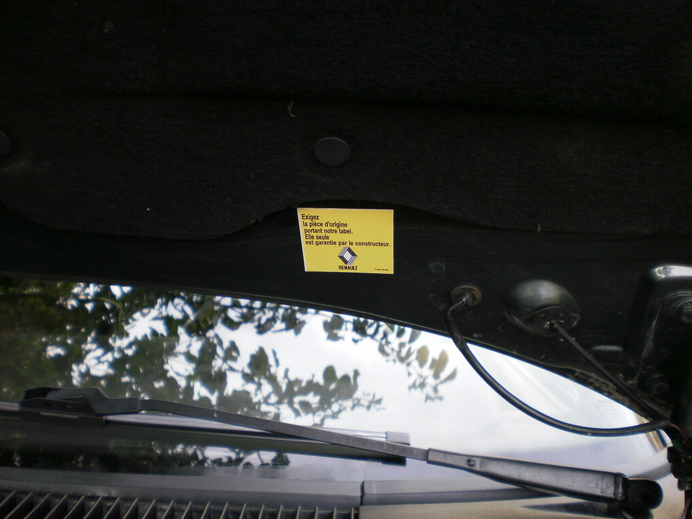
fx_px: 720
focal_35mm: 36
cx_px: 346
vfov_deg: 39.7
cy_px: 260
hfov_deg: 51.4
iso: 100
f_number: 3.1
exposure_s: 1/125
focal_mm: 6.3
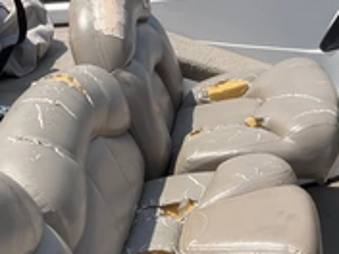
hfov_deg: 29.4
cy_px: 254
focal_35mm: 66
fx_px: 646
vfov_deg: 21.5
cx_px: 154
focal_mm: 3
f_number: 1.8
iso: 25
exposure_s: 1/2141
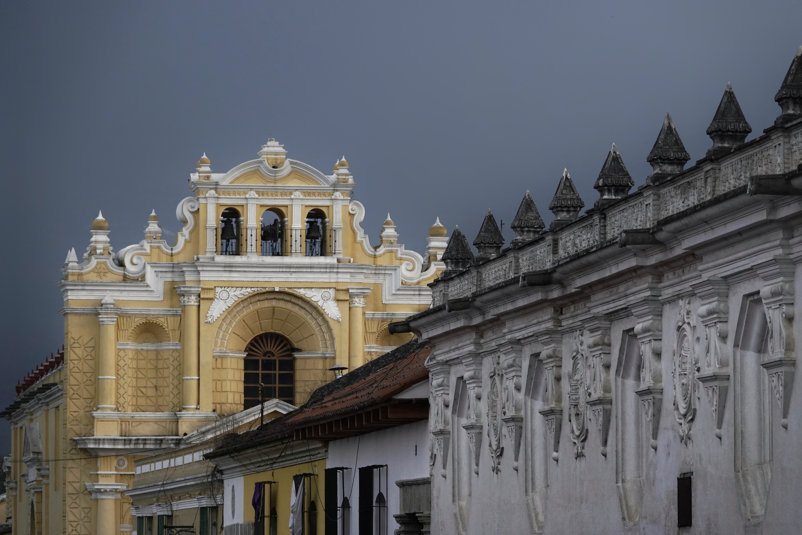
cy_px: 268
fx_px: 4455
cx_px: 401
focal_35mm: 200
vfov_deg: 6.9
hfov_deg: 10.3
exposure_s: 1/500
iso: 640
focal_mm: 73.24
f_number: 4
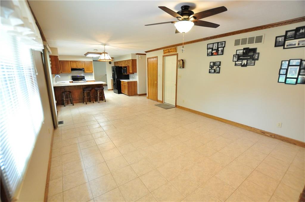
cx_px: 152
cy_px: 101
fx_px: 127
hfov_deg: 100.5
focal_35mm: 15
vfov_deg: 77.1
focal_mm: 10
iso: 1250
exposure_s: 1/60
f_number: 3.5
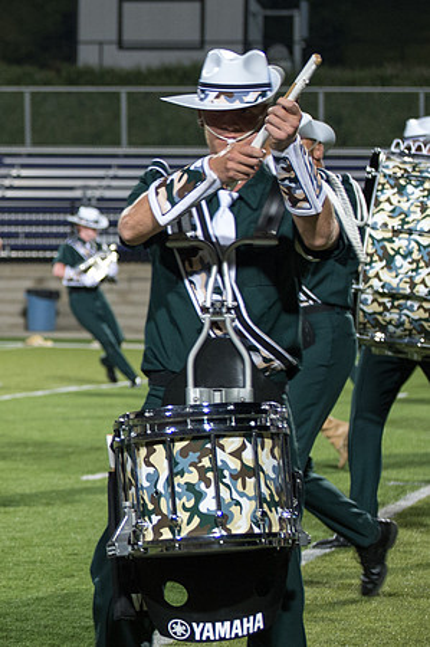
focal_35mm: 208
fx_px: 3728
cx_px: -221
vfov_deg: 9.9
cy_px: 305
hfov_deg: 6.5
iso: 1600
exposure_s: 1/160
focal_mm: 86
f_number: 4.5
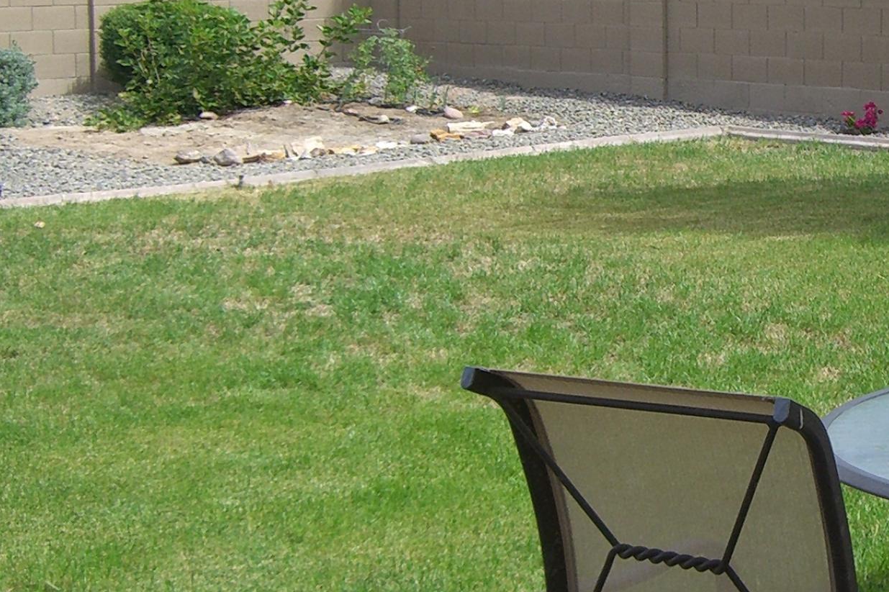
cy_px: 193
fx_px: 2370
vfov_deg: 14.2
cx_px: 872
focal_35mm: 96
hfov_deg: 20.6
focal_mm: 6.2
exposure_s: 1/320
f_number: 4.3
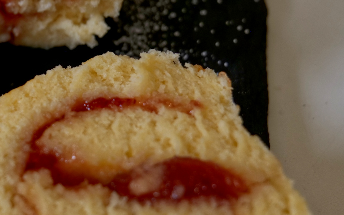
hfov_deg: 14.2
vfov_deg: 9.1
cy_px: -5
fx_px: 1350
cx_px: -24
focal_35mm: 144
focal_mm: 60
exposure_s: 1/60
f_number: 7.1
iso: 800
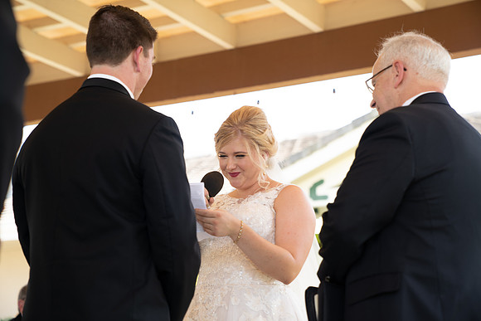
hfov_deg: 28.8
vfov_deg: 19.5
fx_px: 935
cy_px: 160
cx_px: 240
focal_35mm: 70
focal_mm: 70
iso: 100
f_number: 3.2
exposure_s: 1/100
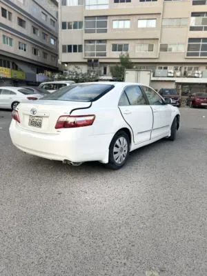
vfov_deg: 67.3
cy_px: 138
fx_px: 207
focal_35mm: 26
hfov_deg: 53.1
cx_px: 104
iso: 50
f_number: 1.5
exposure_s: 1/808
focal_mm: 5.7
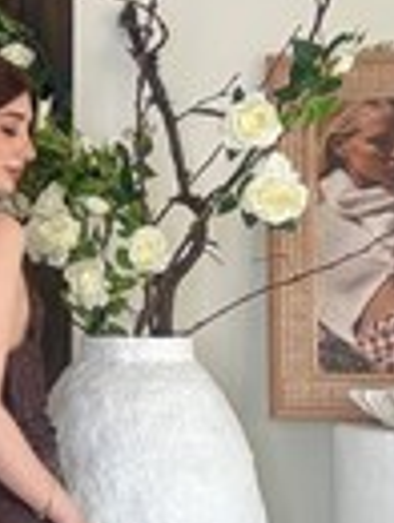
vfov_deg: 21.3
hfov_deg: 15.5
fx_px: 1392
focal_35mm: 92
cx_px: -84
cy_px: 298
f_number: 1.9
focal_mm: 2.69
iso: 25
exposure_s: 1/100
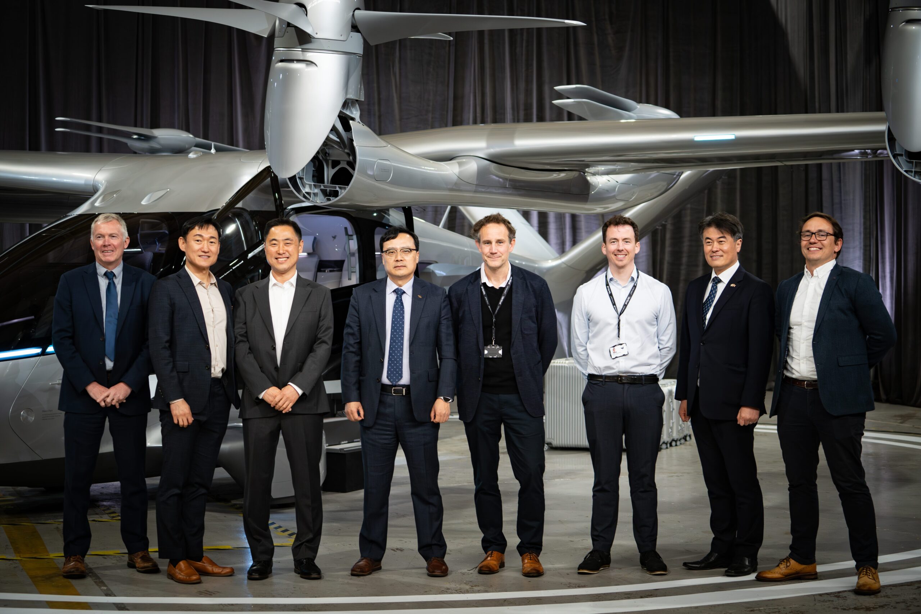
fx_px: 1791
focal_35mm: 70
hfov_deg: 28.8
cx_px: 460
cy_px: 307
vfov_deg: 19.5
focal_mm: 70
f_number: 4
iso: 2500
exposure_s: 1/160
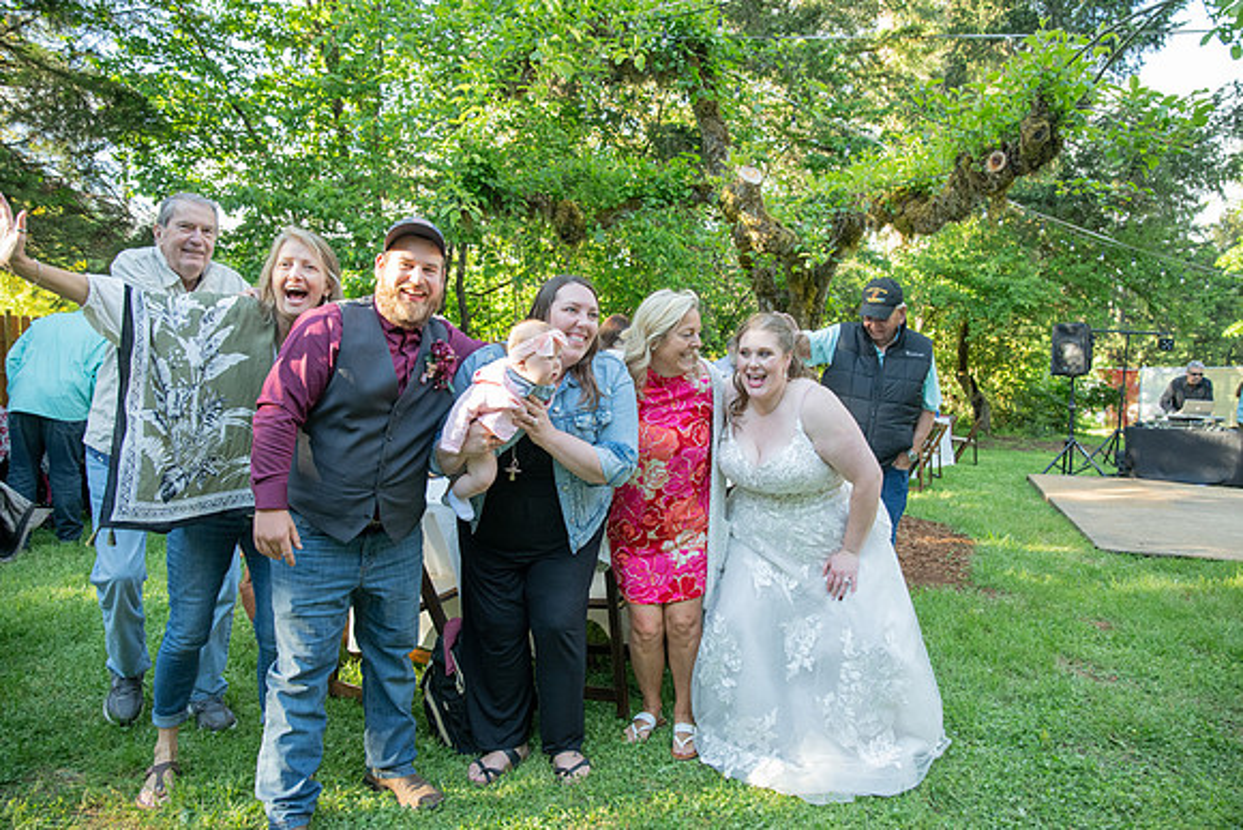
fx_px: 829
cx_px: 622
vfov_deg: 53.2
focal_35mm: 24
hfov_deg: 73.7
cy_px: 415
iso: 1250
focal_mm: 24
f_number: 4
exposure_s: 1/320
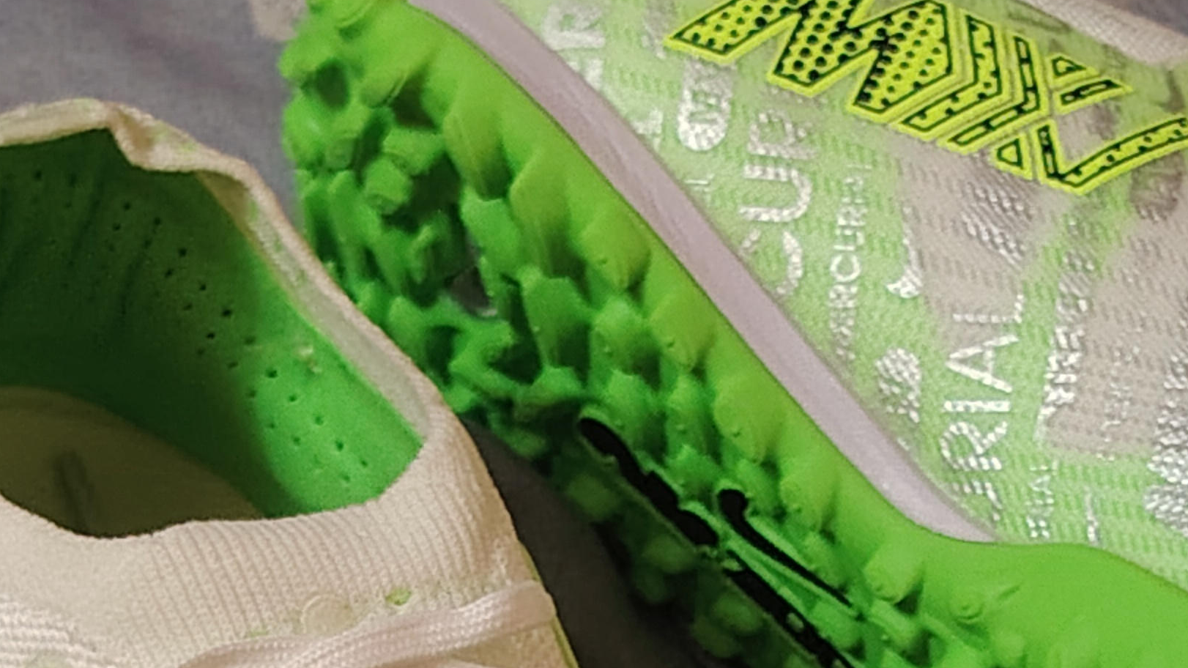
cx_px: 802
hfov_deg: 16.6
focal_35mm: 129
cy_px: 1091
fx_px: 4063
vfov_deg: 9.1
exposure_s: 1/25
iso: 1463
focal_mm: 5.25
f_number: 1.75
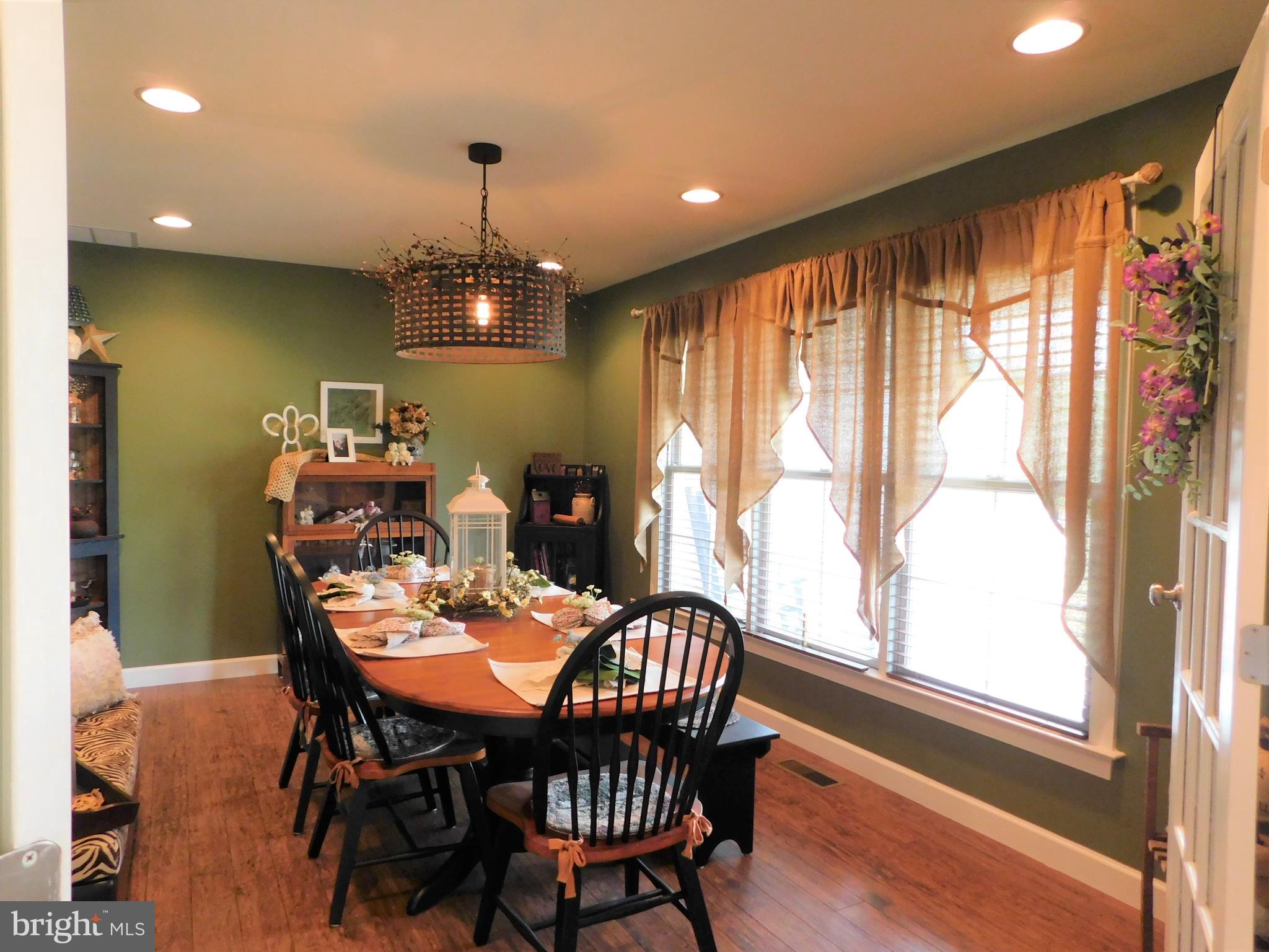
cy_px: 476
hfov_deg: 73.9
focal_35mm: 23
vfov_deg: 58.9
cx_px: 634
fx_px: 843
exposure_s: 1/30
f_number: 3
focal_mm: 4
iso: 320
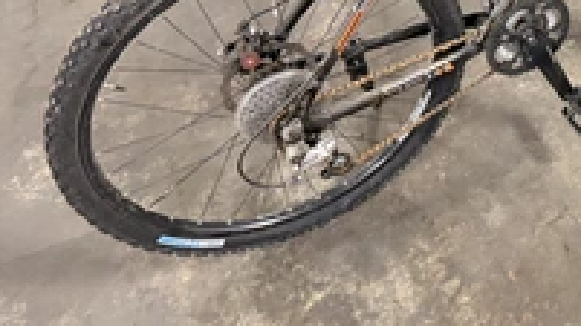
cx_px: 523
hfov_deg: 37.3
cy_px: 0
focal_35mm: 52
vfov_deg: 22.2
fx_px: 801
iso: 640
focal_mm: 6.76
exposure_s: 1/60
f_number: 1.78
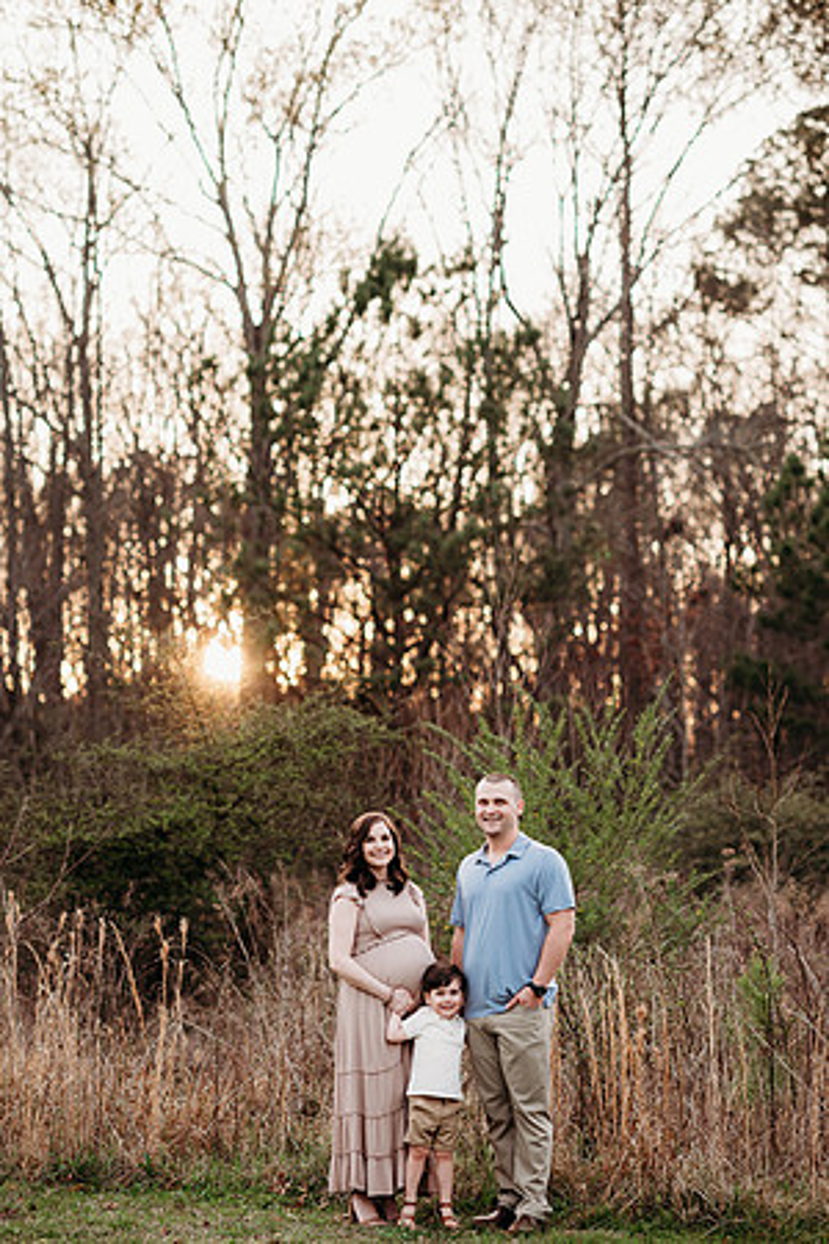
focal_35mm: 85
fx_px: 2936
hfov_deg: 16.1
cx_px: 414
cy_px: 622
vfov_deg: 23.9
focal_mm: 85
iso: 320
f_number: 2.5
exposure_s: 1/400
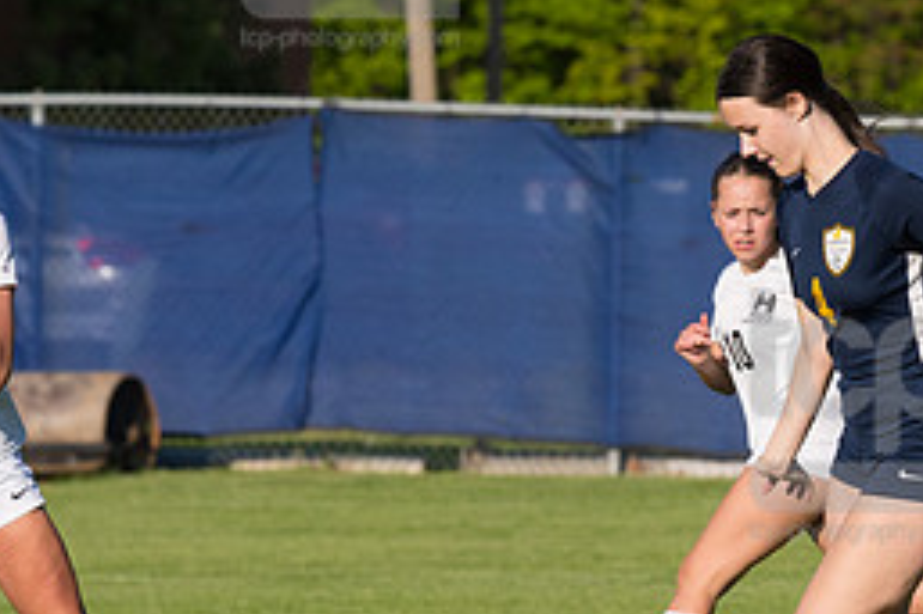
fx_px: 16500
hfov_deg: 3.2
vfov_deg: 2.1
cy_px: 417
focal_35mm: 644
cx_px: 858
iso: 250
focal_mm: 190
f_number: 5.6
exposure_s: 1/1600
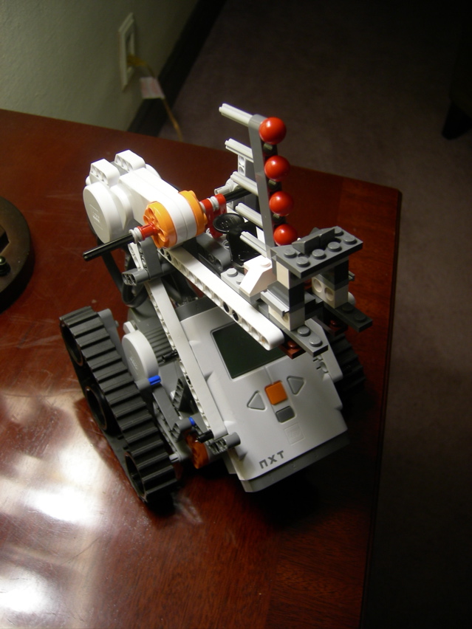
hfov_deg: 39.7
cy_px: 314
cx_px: 236
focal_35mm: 36
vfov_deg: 51.4
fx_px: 654
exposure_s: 1/13.6
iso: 64
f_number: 2.7
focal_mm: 7.5
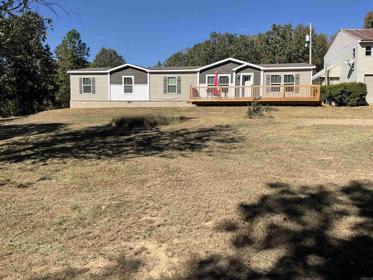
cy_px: 140
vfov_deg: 48.2
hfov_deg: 61.7
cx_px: 186
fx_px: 312
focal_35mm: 29
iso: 16
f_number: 1.8
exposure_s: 1/2141
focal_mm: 3
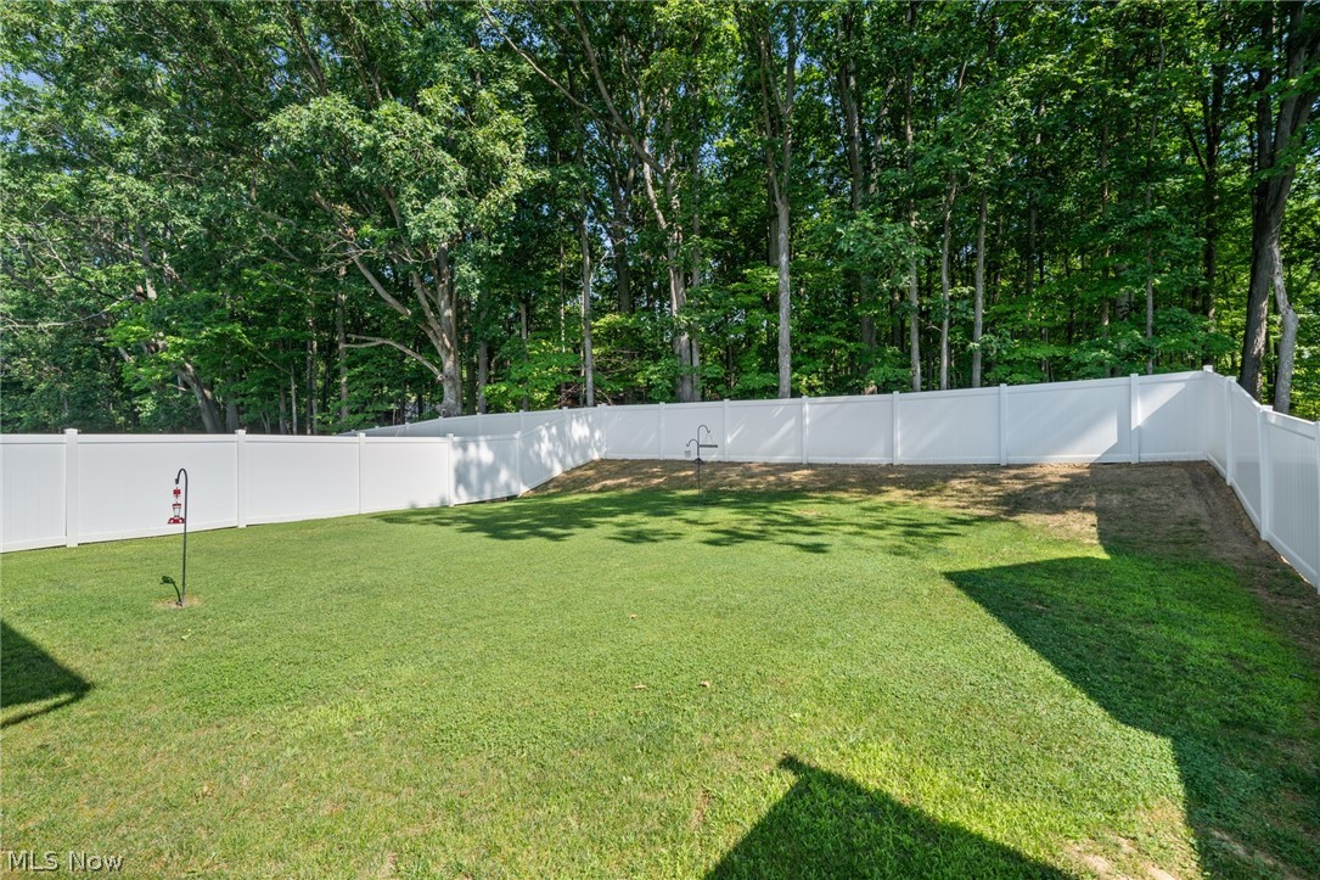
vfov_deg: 73.7
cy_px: 440
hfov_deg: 96.7
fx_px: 587
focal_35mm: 16
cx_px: 660
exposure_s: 1/60
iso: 250
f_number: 9
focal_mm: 16
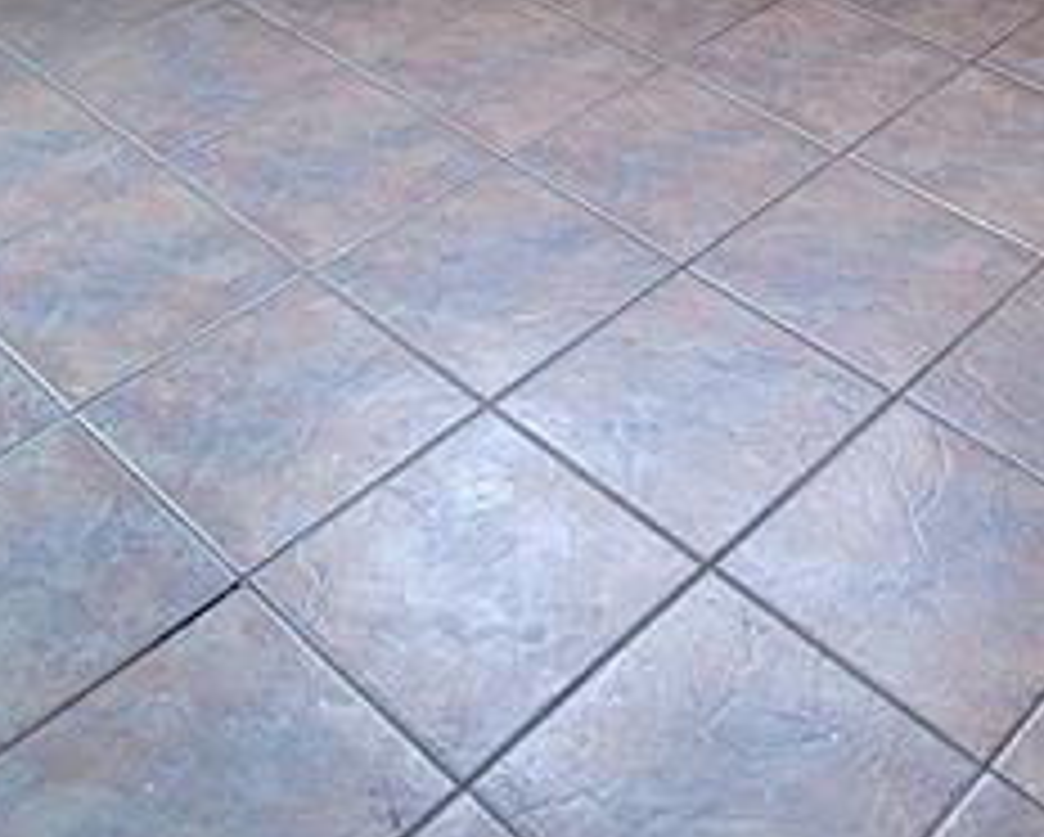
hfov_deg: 33.3
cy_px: -662
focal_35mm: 56
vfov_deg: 20.0
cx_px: 693
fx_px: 1732
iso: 64
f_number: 2.2
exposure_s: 1/60.2
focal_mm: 2.2
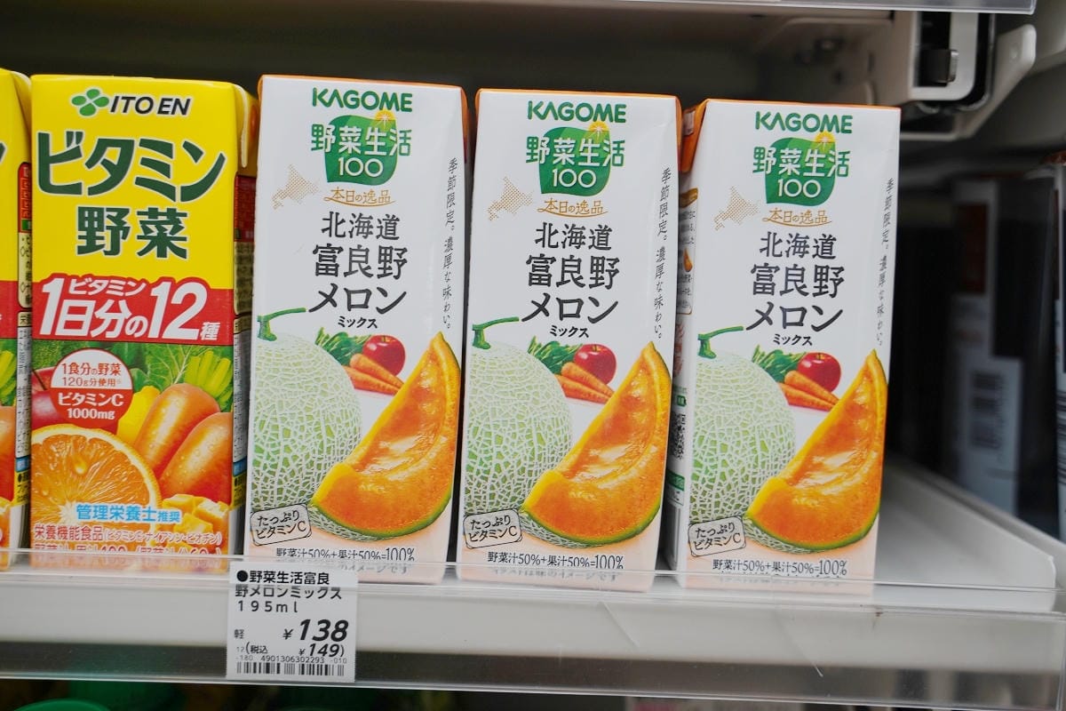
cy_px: 356
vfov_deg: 32.6
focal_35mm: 41
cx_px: 533
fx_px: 1214
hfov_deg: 47.4
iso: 160
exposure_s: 1/60
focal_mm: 41
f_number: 4
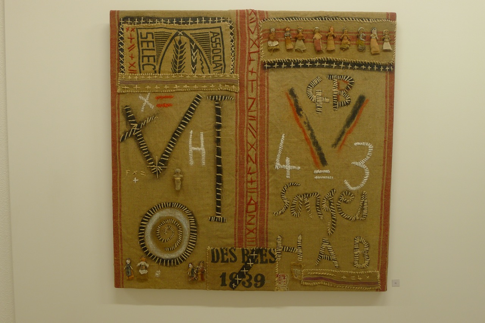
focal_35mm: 35
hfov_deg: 54.4
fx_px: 472
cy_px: 162
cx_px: 242
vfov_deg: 37.9
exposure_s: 1/80
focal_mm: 7.5
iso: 80
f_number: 2.3
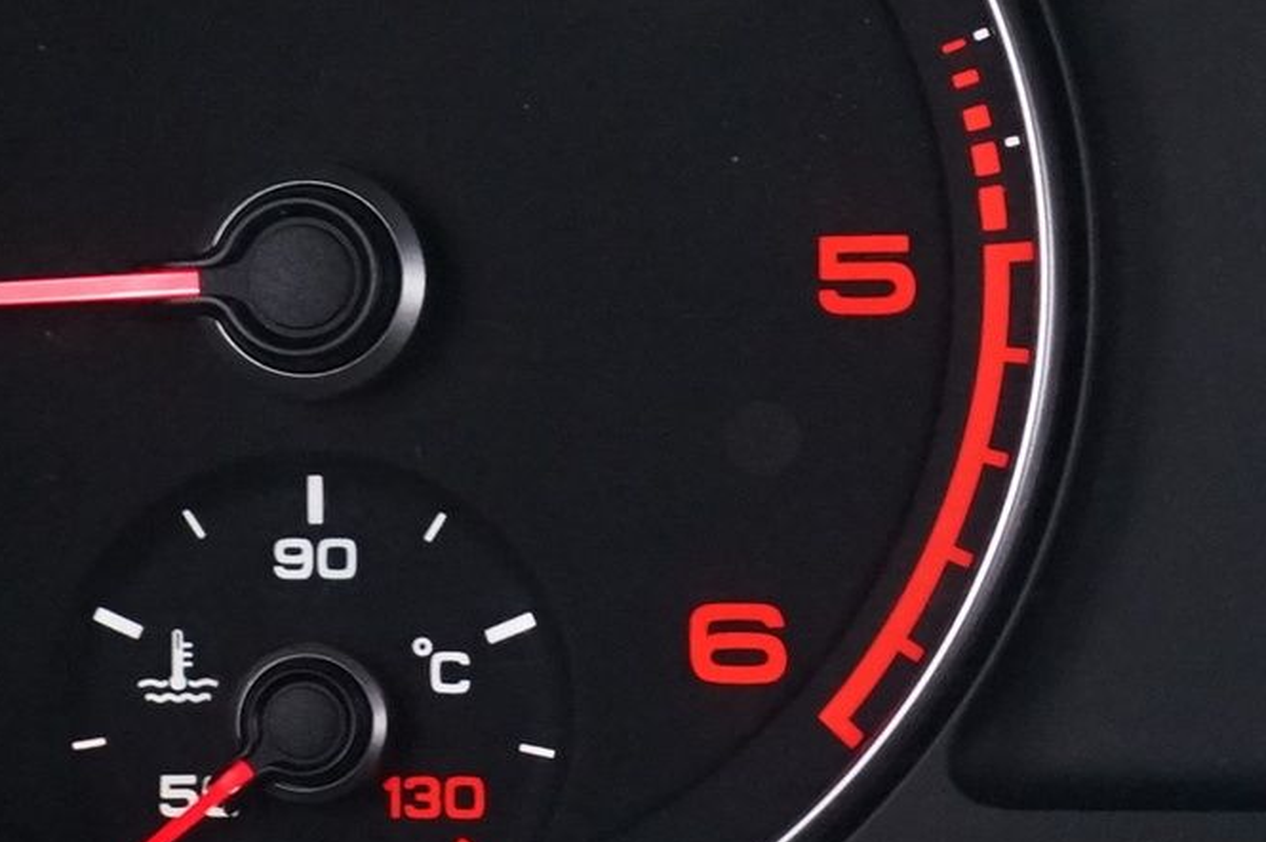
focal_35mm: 263
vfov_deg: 5.2
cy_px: 227
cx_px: 1668
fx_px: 9240
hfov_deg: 7.7
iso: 3200
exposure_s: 1/10
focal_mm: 70
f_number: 6.3
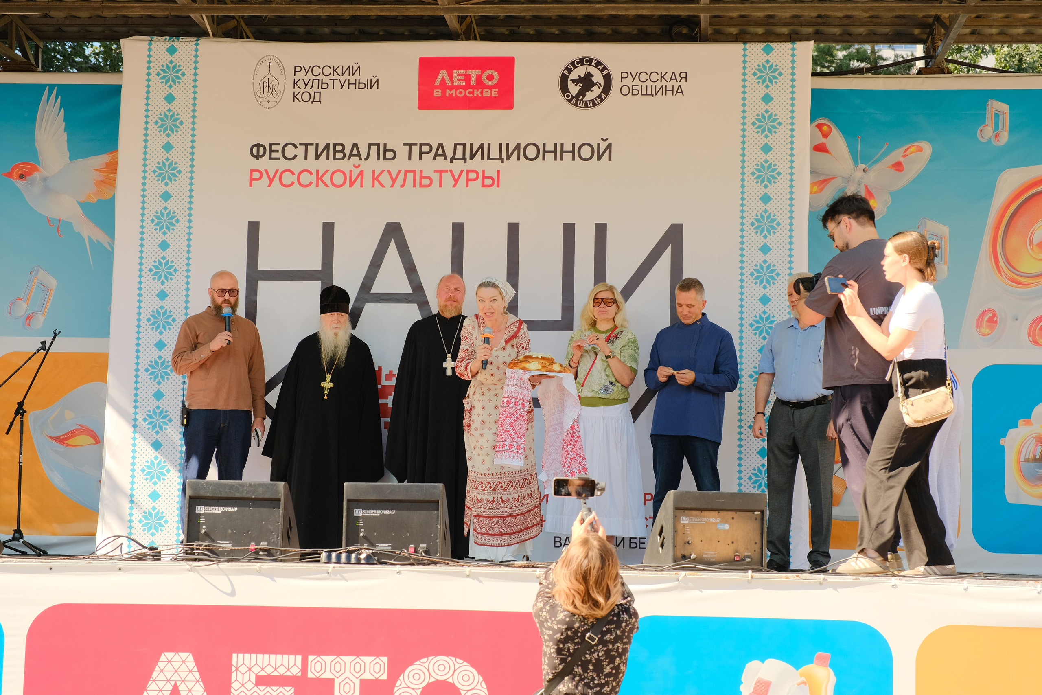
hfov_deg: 27.0
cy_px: 348
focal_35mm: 75
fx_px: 2171
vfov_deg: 18.2
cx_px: 521
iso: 640
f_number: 4.5
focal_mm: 50
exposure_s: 1/500
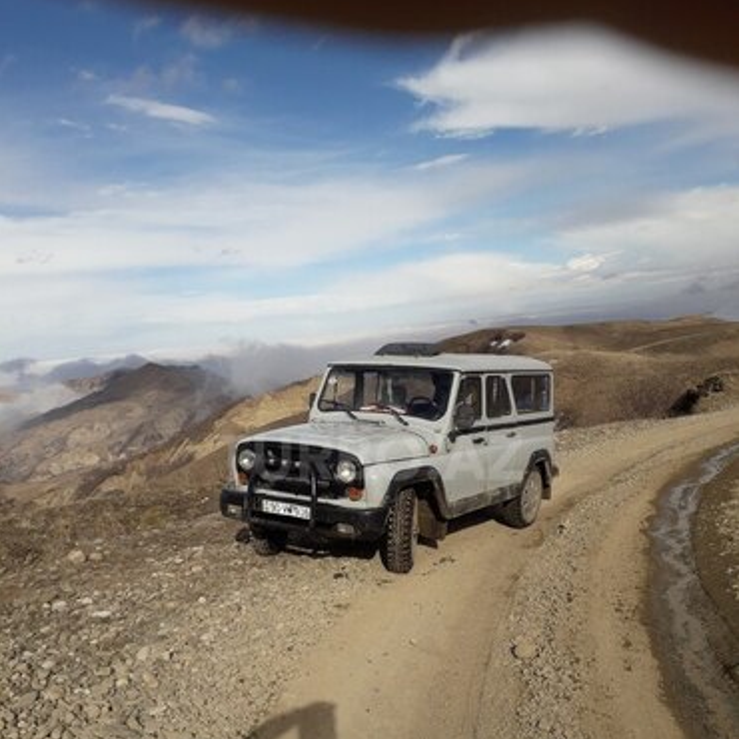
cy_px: 457
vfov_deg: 50.6
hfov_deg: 51.1
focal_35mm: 32
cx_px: 370
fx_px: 773
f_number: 1.9
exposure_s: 1/2941
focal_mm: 3.6
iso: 40
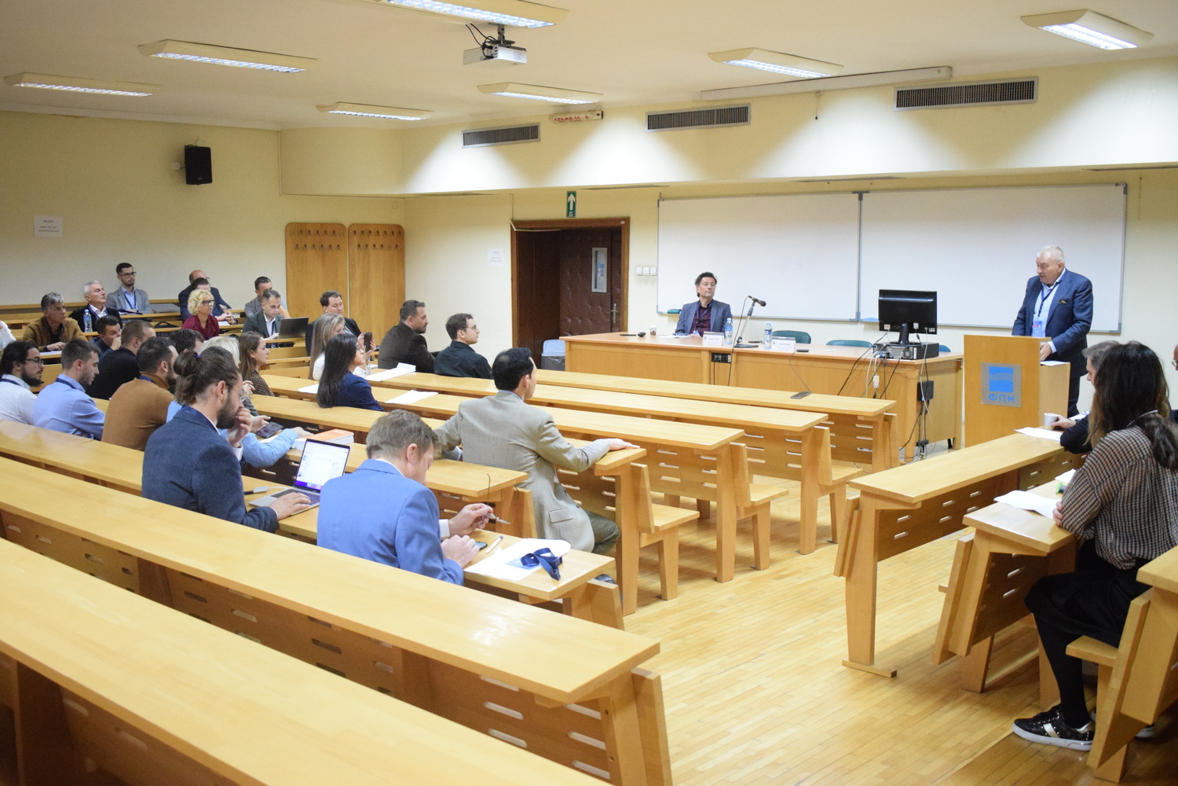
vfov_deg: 36.9
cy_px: 393
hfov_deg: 53.1
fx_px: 1178
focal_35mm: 36
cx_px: 589
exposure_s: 1/60
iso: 4000
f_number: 4
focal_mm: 24
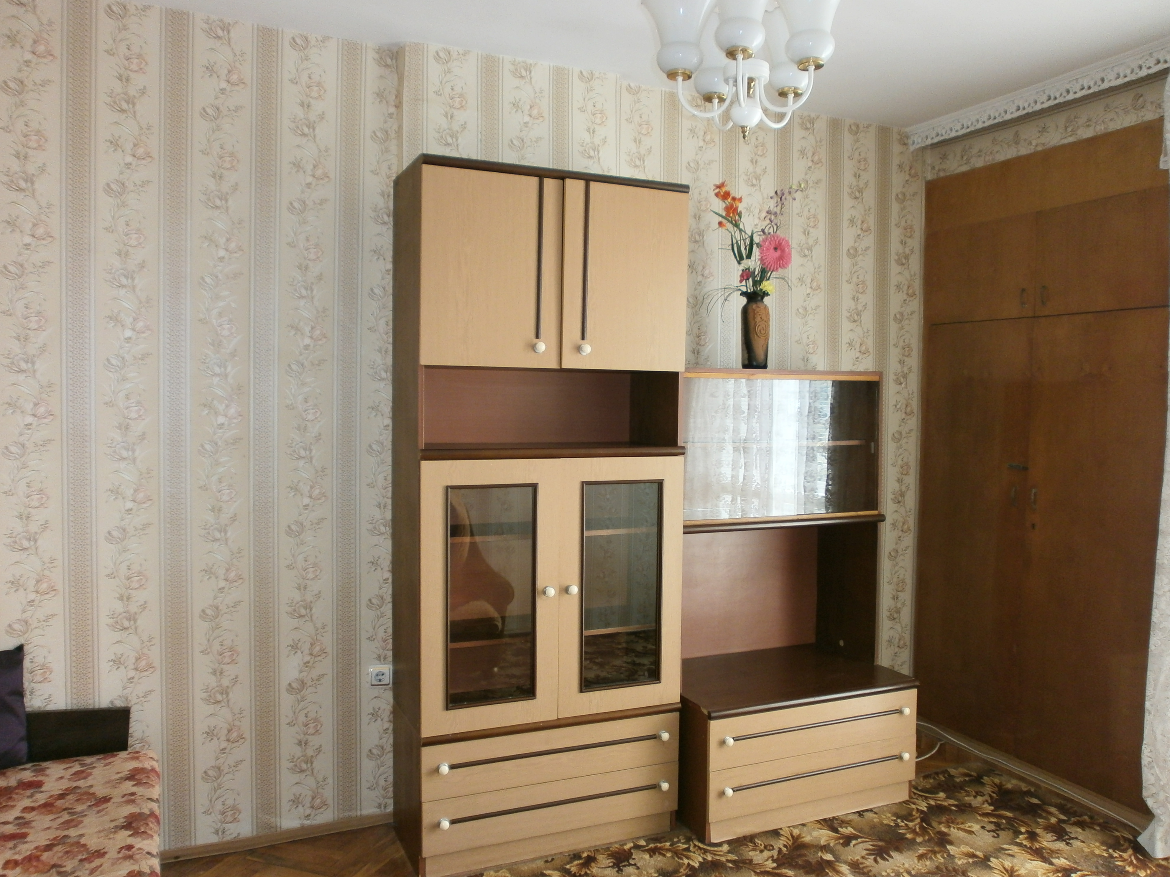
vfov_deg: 51.4
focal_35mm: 27
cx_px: 585
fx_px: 913
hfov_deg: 65.3
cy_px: 438
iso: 125
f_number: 2.9
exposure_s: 1/30
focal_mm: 4.8
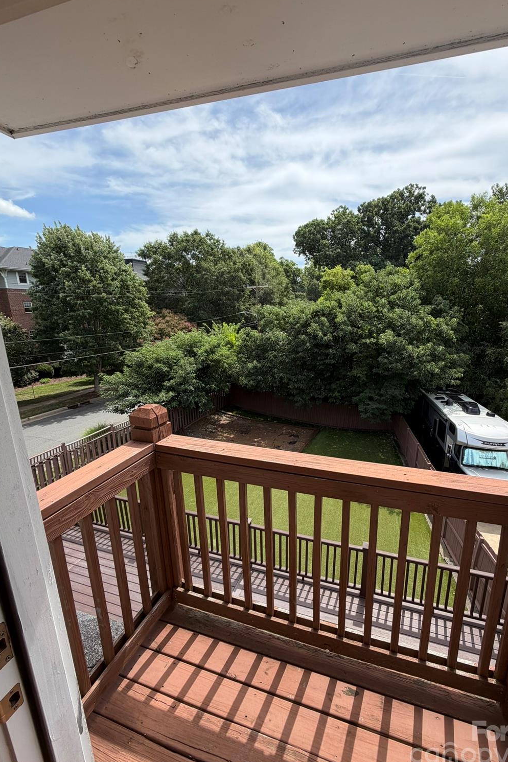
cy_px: 385
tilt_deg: -13.5
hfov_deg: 76.9
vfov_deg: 100.4
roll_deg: -0.1
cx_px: 288
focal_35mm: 15
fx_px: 317
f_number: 2.2
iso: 25
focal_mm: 2.22
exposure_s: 1/770
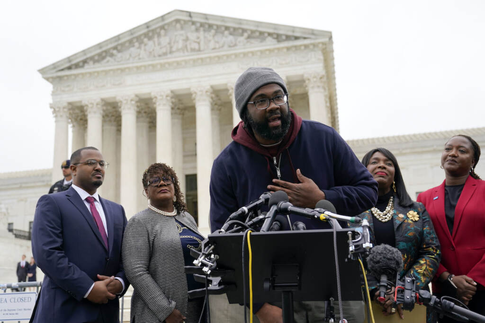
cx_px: 242
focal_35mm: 39
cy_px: 162
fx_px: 525
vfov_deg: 34.2
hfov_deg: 49.5
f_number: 4
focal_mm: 39
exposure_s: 1/800
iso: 320
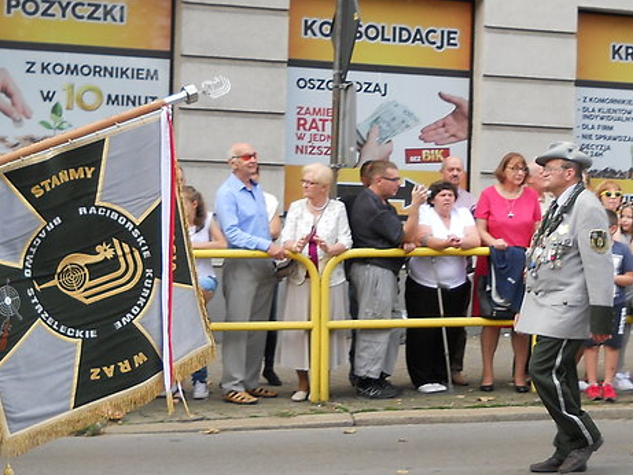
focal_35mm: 80
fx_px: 1463
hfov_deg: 24.3
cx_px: 411
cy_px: 257
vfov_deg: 18.4
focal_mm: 6.72
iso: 80
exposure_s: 1/160
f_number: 3.1
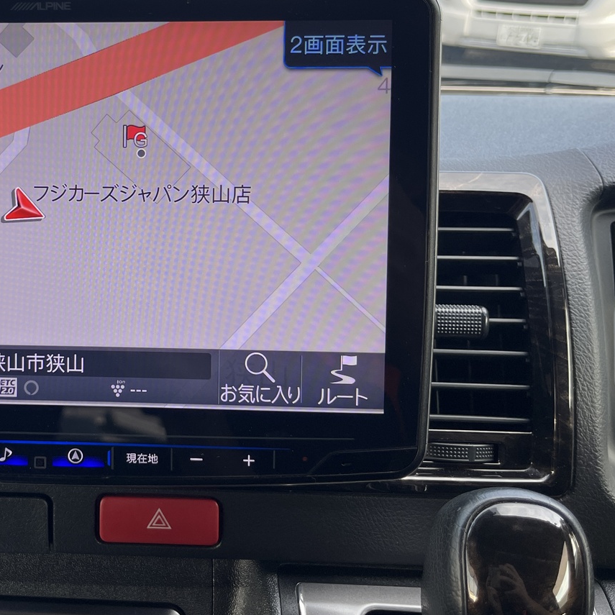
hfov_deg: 37.6
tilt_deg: -23.4
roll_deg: +2.3
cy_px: 247
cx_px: 113
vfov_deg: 39.0
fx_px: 864
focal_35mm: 43
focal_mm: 5.1
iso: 50
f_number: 1.6
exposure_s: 1/333
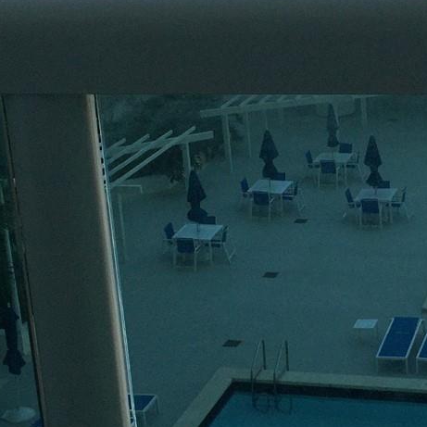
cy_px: 150
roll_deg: +3.1
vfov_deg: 19.5
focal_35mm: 89
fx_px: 1242
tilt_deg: -16.1
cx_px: 378
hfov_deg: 19.2
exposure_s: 1/4950
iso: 32
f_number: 2.2
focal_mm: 4.15
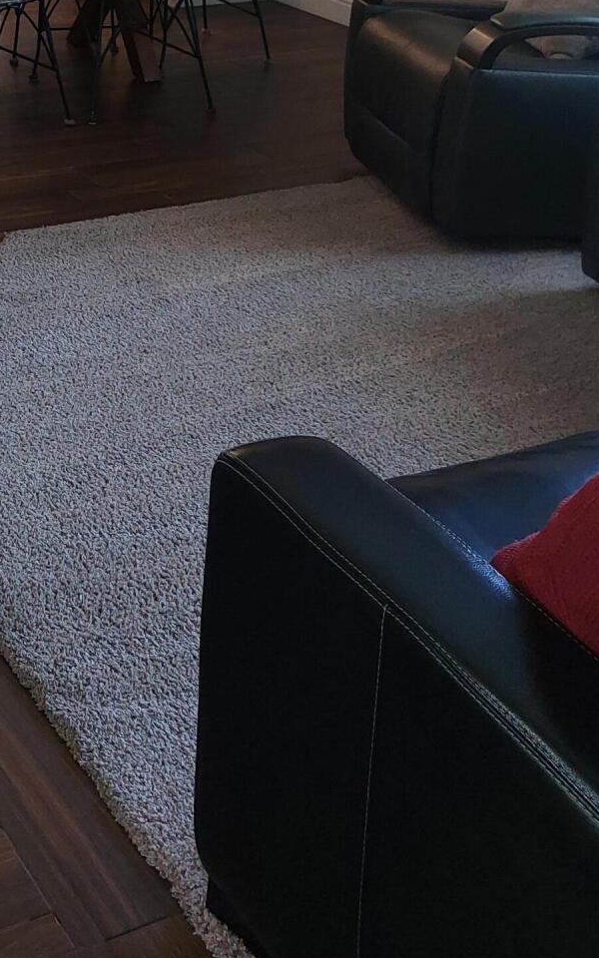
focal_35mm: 53
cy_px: -28
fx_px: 1384
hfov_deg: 22.8
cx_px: -88
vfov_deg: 34.3
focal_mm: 5.23
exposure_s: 1/60
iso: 400
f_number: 1.8
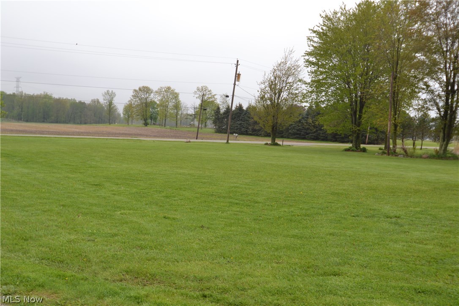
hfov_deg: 53.1
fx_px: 459
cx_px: 230
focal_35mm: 36
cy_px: 153
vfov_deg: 36.9
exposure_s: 1/200
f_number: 6.3
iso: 100
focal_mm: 24
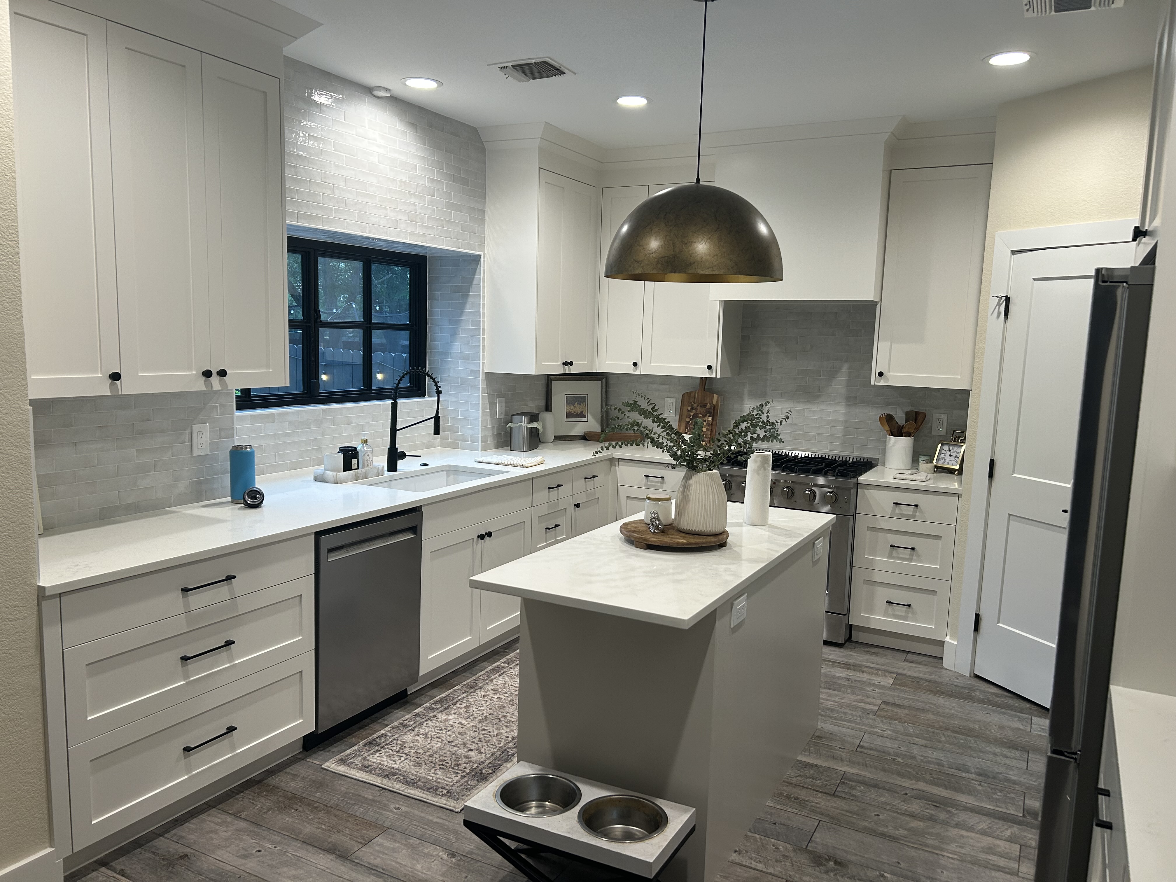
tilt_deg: -6.9
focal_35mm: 26
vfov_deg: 53.1
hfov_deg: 67.3
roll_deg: -1.4
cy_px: 441
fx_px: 883
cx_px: 588
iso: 100
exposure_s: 1/120
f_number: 1.5
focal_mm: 5.7
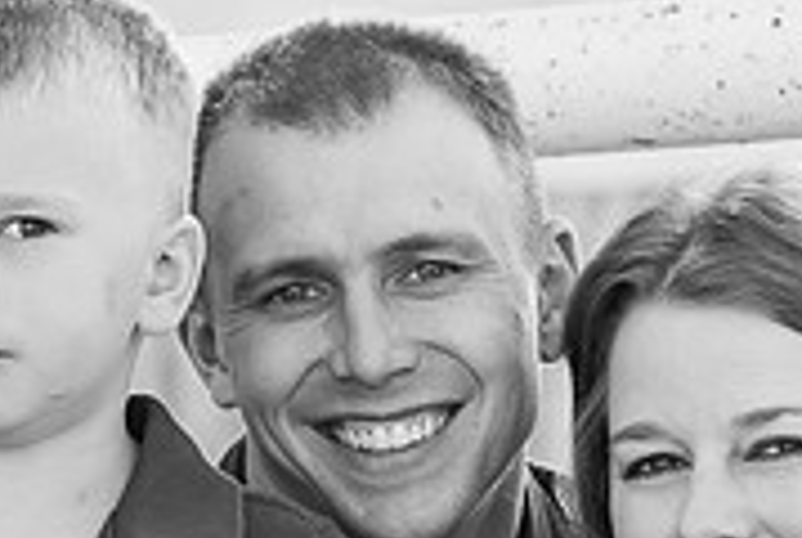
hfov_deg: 5.1
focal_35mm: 404
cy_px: 599
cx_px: 273
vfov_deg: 3.4
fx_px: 9015
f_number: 7.1
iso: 800
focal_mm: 125
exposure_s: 1/200
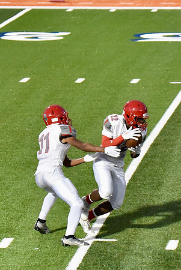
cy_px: 135
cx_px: 90
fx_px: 1129
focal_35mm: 150
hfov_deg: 9.2
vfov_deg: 13.7
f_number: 5.6
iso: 12800
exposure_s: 1/1000
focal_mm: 150
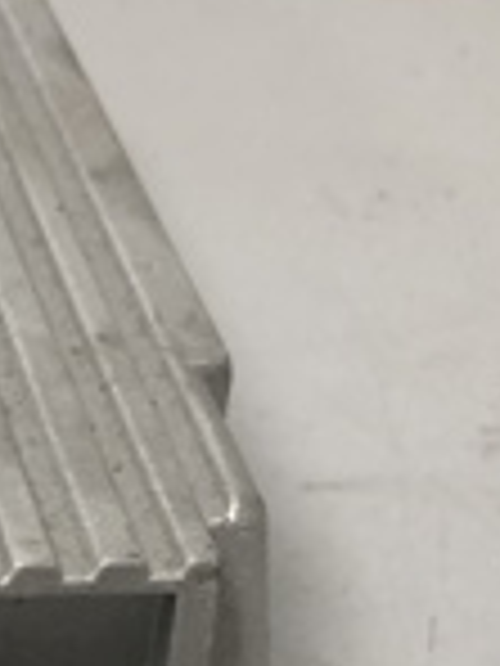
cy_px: 1012
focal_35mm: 121
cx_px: -450
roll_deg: +2.6
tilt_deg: -43.0
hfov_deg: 11.2
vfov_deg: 15.0
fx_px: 2330
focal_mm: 4
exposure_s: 1/20
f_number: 1.8
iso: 32
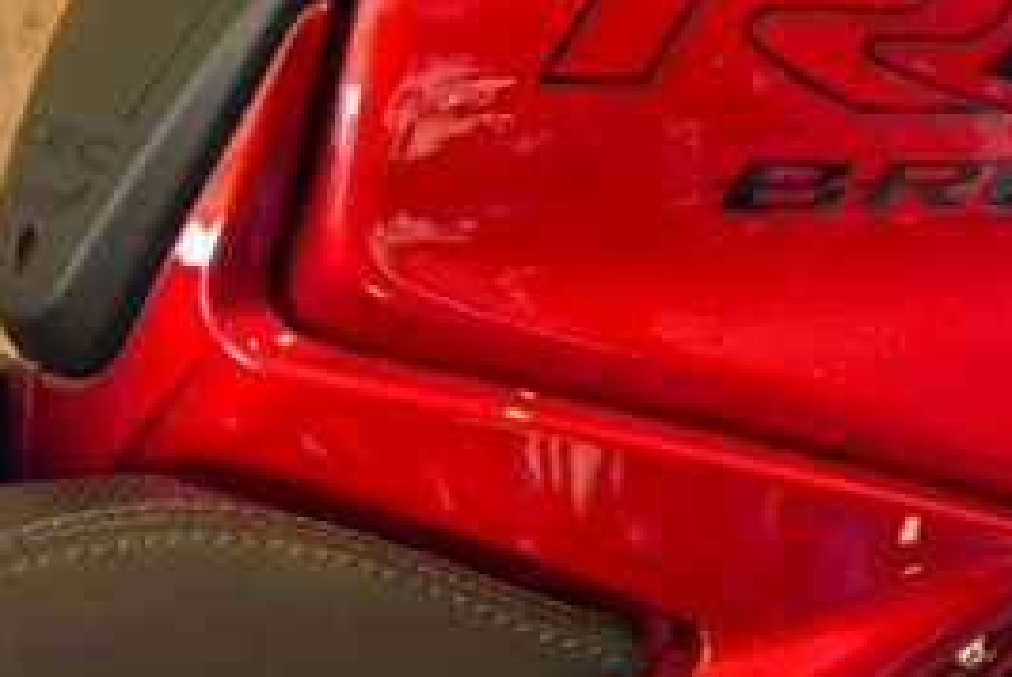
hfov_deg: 30.2
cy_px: 114
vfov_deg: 22.3
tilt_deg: -18.1
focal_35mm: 60
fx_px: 1688
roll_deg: +1.2
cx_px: 1088
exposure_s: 1/50
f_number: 1.78
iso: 160
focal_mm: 6.76
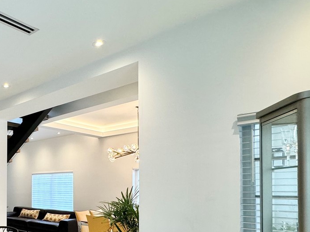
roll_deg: -0.1
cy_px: 184
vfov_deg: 42.3
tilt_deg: +0.4
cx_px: -5
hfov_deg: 46.7
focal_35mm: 32
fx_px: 287
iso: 200
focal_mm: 2.22
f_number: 2.2
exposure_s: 1/120
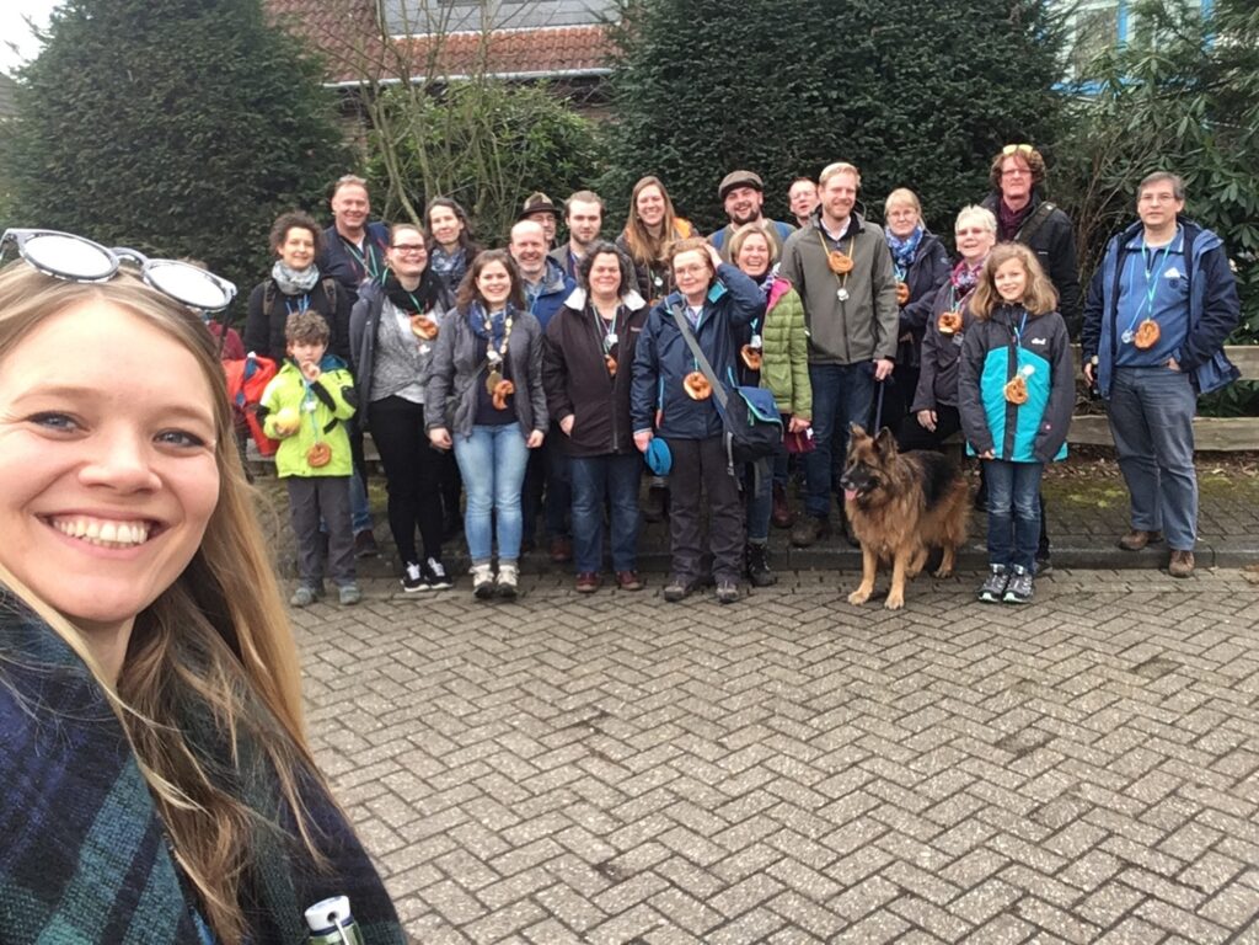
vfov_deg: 45.4
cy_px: 472
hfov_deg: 58.4
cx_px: 630
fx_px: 1127
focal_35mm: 31
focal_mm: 2.15
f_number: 2.4
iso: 50
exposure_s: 1/129
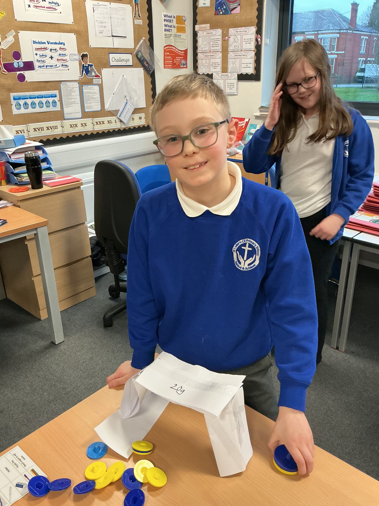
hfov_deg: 48.2
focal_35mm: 29
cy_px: 253
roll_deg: +1.7
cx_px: 190
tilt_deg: -23.9
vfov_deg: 61.7
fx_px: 423
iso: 125
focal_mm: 3
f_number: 1.8
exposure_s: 1/60
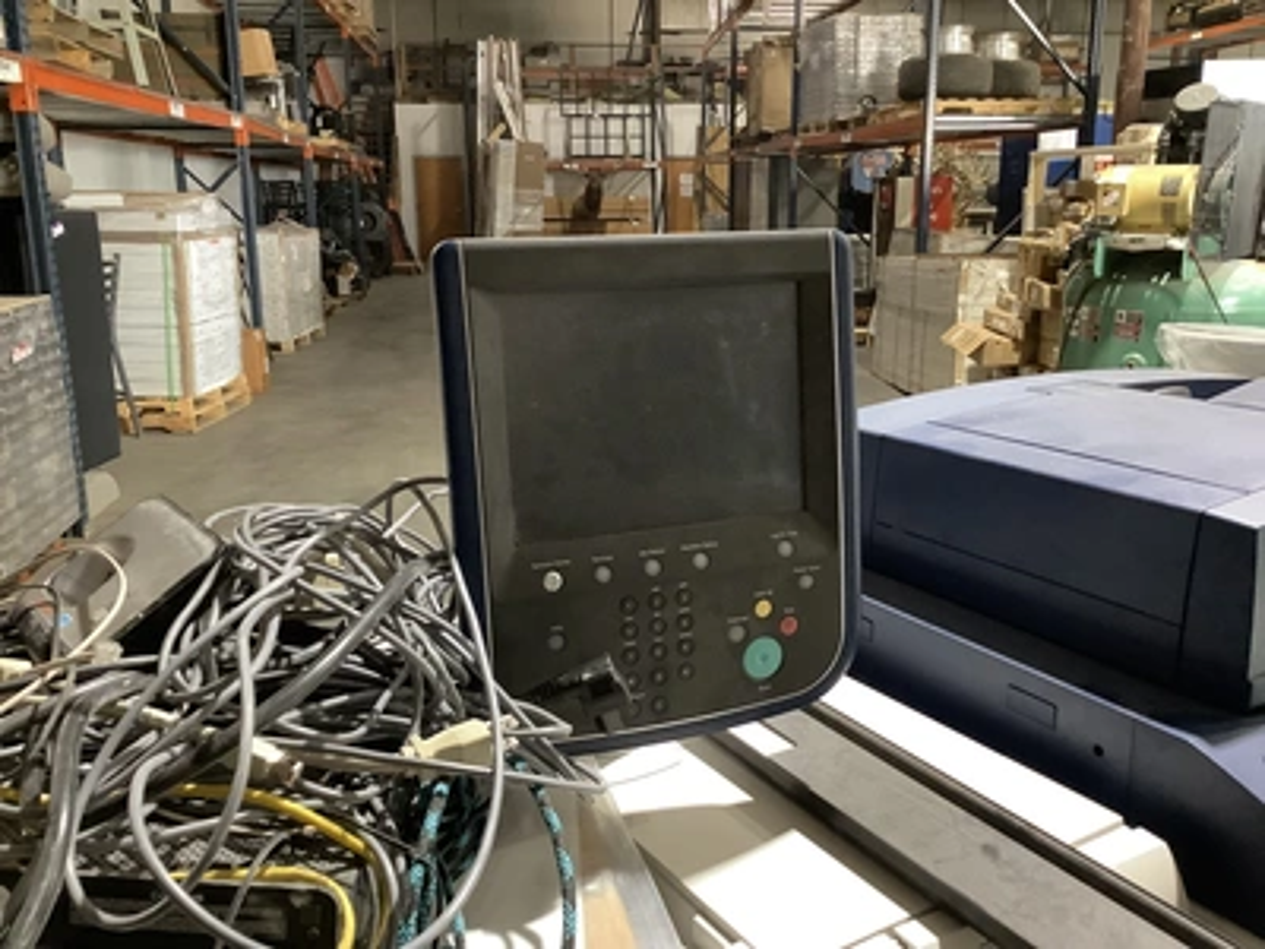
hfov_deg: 58.4
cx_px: 632
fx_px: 1133
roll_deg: +0.1
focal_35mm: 31
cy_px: 474
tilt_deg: -13.7
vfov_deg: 45.4
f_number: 2.4
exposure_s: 1/40
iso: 400
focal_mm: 3.3
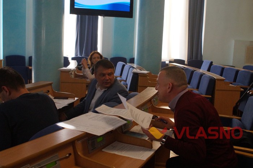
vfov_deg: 31.8
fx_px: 295
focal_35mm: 42
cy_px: 84
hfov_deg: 46.4
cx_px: 126
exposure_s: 1/160
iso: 2500
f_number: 4.5
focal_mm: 28
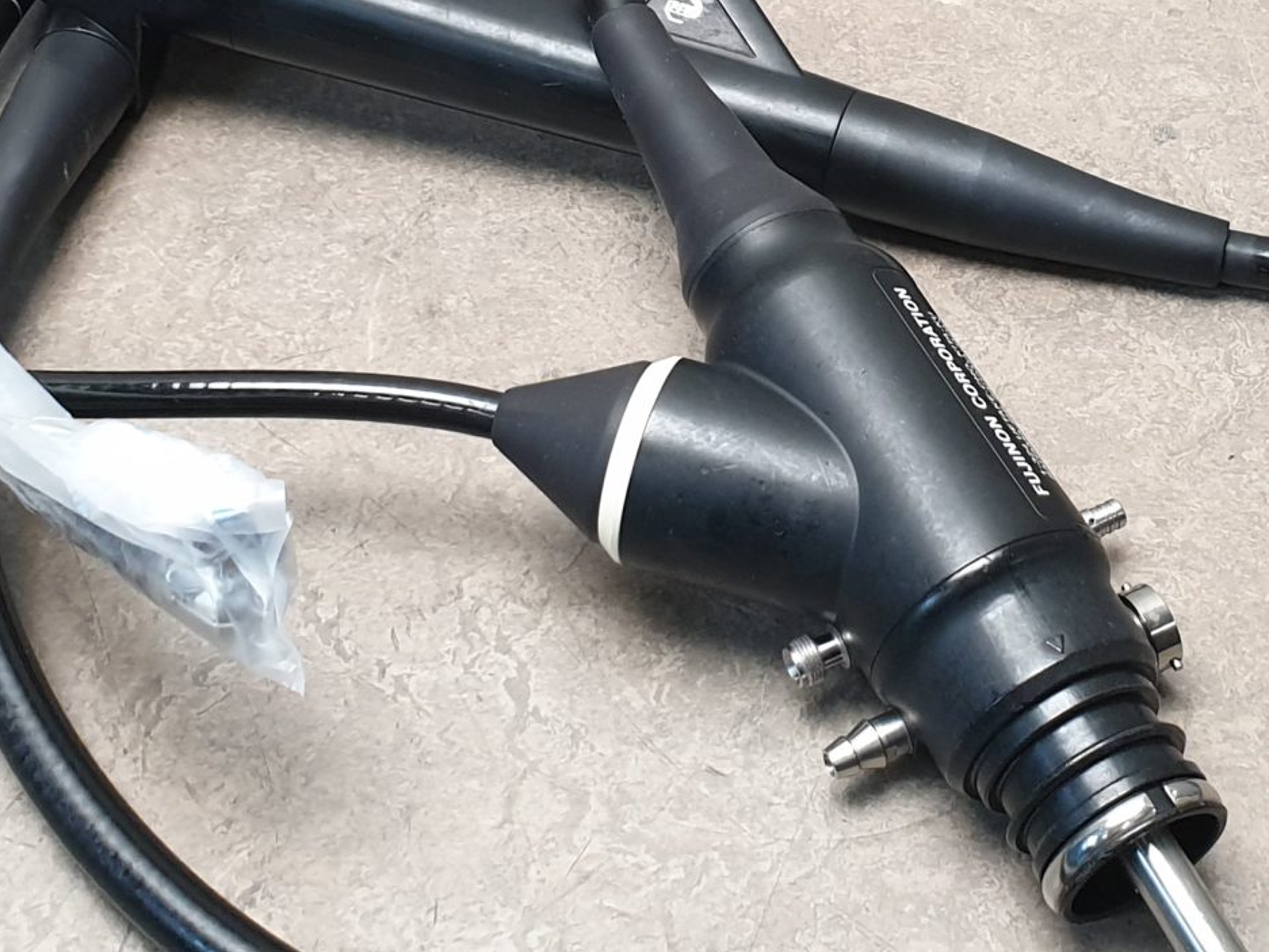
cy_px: 62
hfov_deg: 27.3
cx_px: 794
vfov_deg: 20.2
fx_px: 2603
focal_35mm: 71
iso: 160
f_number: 2.4
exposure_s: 1/50
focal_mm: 4.3
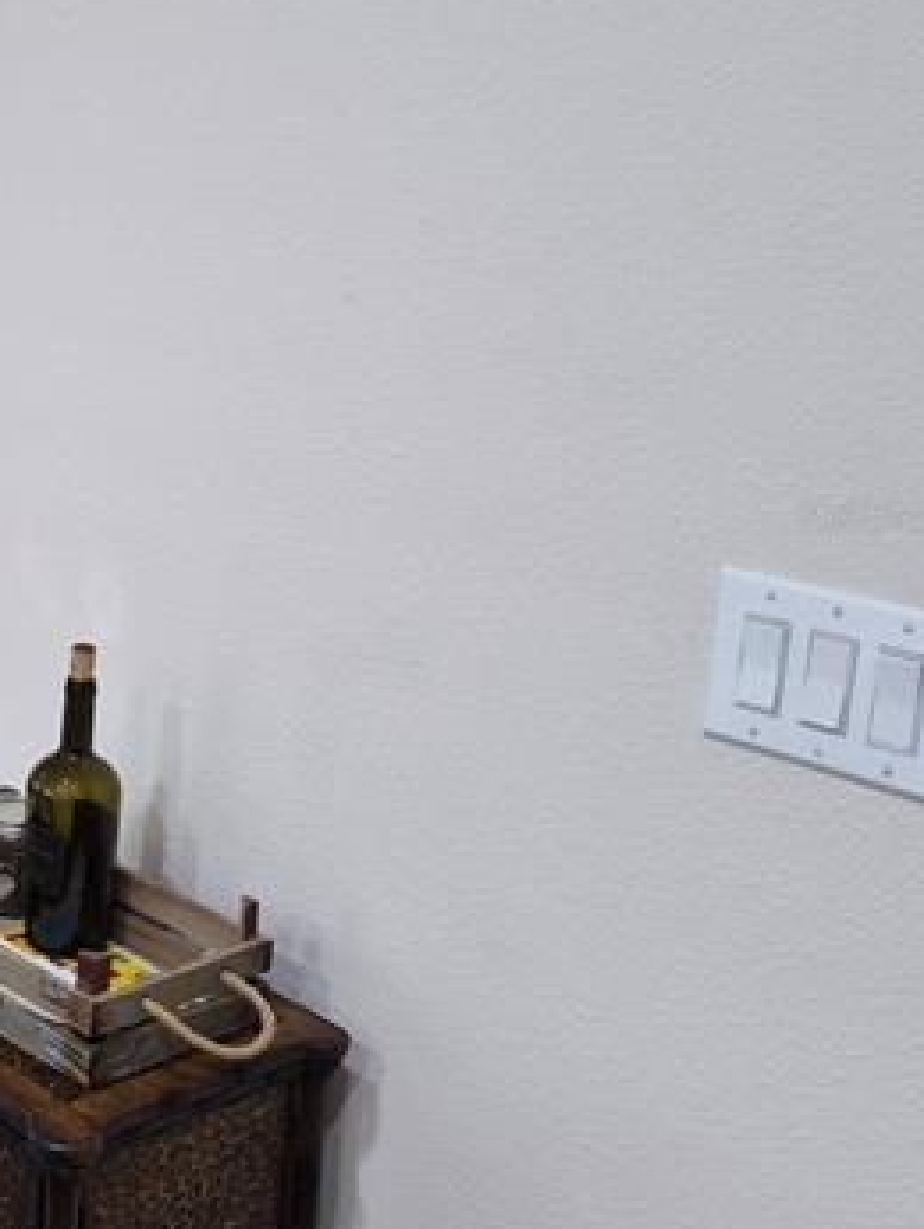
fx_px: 1813
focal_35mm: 51
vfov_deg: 37.4
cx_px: -64
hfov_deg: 26.6
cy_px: 515
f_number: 1.8
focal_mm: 5.4
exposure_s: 1/120
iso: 500
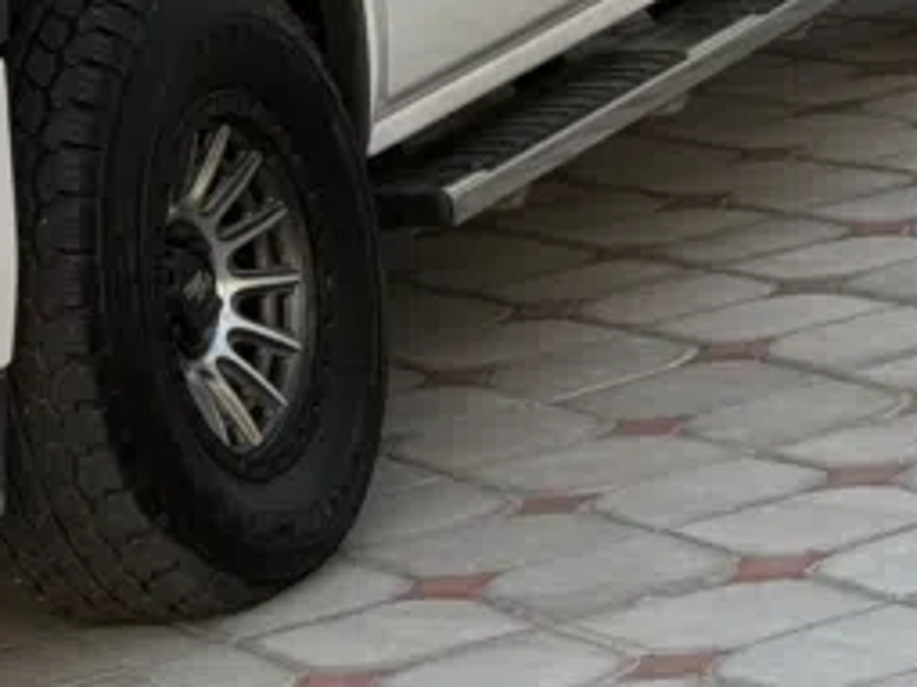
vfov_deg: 15.3
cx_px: -7
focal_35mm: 93
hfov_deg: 20.4
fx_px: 2462
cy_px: -162
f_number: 1.78
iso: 100
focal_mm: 6.76
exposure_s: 1/326
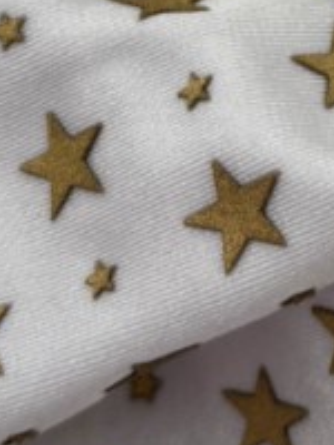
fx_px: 2007
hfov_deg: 9.3
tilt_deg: -72.1
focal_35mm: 156
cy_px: -260
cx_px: 456
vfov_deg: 12.0
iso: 50
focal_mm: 5.96
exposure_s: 1/121
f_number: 1.6
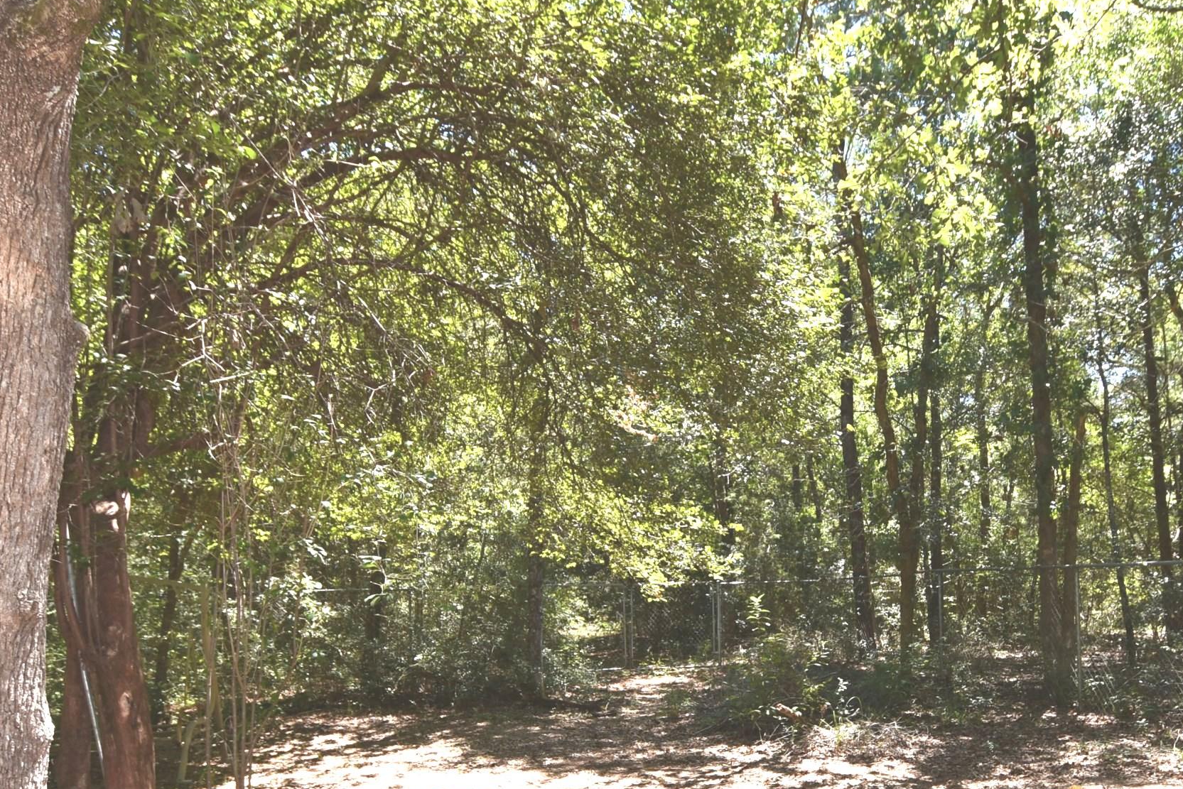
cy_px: 552
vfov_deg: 46.9
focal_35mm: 27
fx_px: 887
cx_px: 701
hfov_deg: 66.8
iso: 125
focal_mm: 10
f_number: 5.6
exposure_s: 1/125
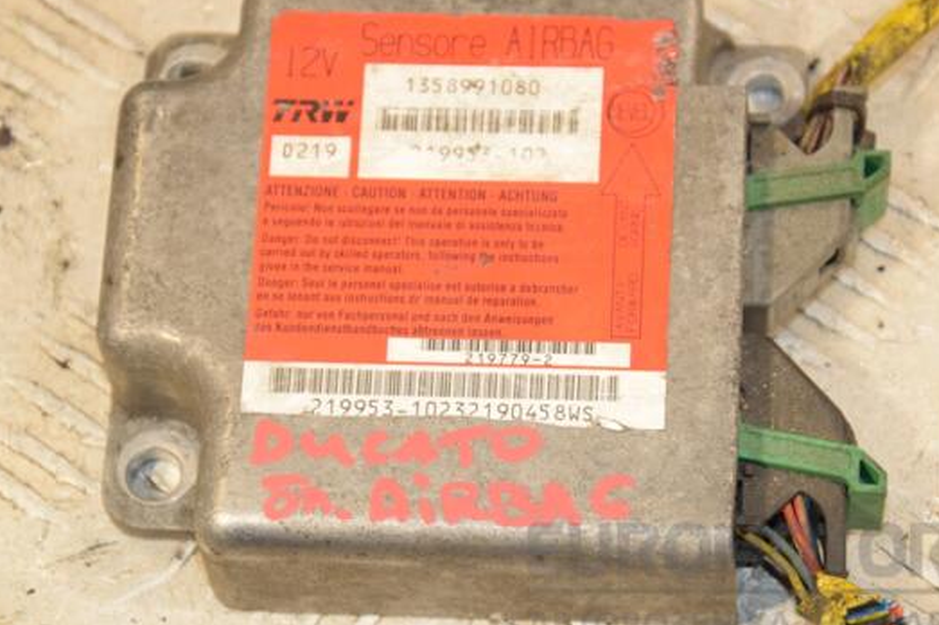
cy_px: 311
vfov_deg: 8.8
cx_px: 494
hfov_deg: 13.3
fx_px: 4040
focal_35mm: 155
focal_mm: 90
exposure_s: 1/200
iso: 800
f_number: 7.1
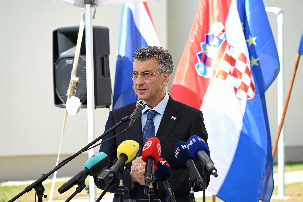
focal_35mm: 100
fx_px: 842
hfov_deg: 20.4
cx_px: 152
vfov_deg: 13.7
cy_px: 101
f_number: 4
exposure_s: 1/160
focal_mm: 100
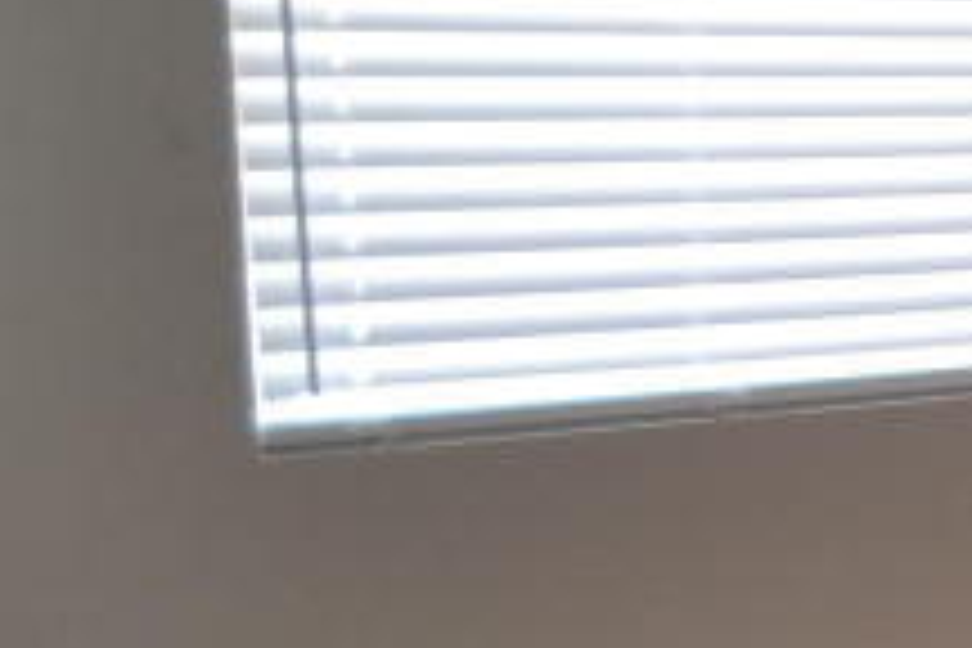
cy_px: 180
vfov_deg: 17.0
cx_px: 2444
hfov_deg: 14.3
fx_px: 2160
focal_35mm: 80
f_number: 3.5
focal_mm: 10
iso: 400
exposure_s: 1/60
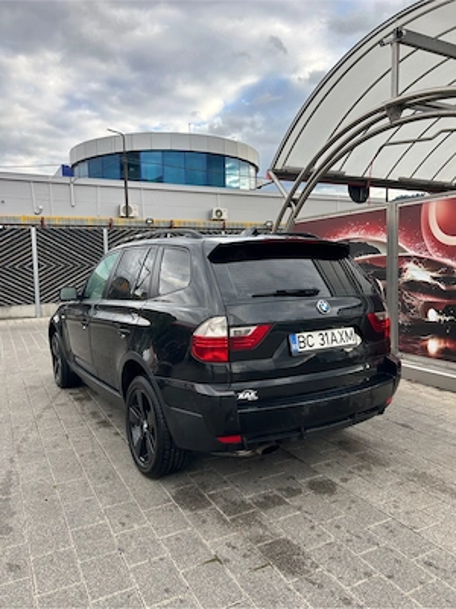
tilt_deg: -5.2
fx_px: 457
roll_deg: +1.8
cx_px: 228
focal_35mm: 26
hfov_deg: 53.1
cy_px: 304
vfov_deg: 67.3
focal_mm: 5.7
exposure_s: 1/419
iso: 50
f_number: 1.5
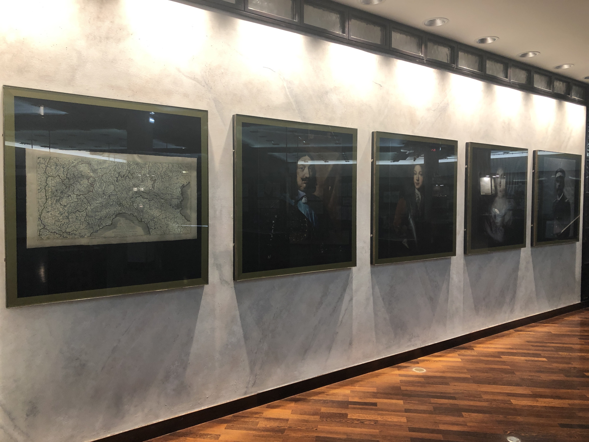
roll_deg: -1.4
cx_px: 294
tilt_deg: -1.8
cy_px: 221
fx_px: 476
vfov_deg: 49.7
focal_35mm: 28
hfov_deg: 63.4
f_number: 1.8
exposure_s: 1/33
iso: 40
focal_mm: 3.99
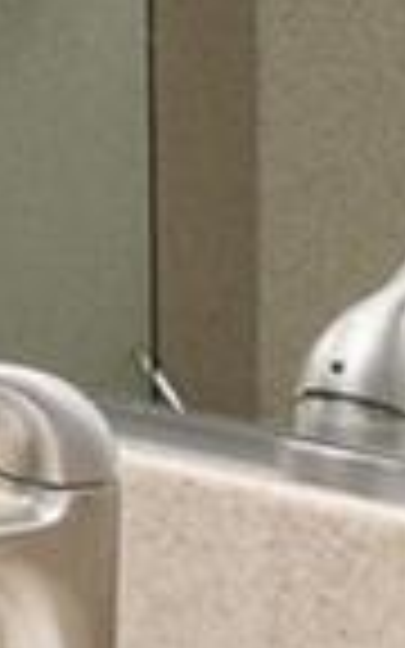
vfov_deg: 11.8
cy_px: -284
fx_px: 3002
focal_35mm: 170
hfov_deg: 6.5
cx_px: -1094
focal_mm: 15
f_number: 8
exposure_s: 1/30
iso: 400
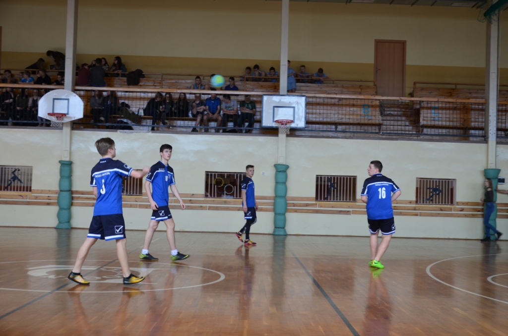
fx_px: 718
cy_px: 168
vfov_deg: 26.4
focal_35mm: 51
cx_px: 254
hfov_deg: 39.0
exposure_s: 1/100
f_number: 4.5
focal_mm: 34
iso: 400
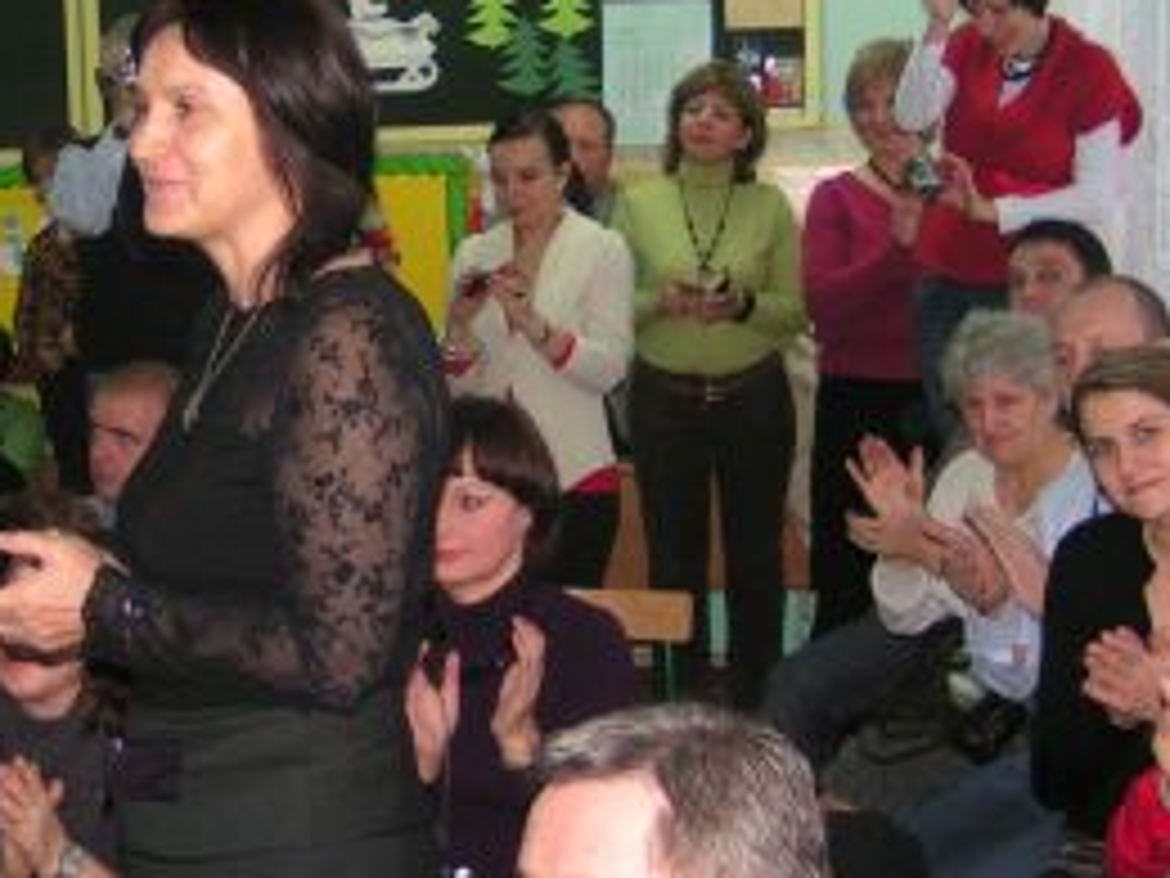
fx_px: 2467
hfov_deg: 26.6
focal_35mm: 73
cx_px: 464
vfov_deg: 20.2
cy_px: 425
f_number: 2.8
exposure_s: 1/40
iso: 200
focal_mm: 5.8
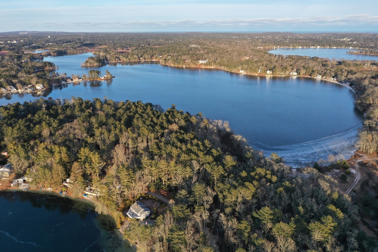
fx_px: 294
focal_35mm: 28
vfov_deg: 46.4
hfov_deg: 65.5
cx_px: 189
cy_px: 126
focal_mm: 10.26
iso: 100
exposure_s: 1/320
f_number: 5
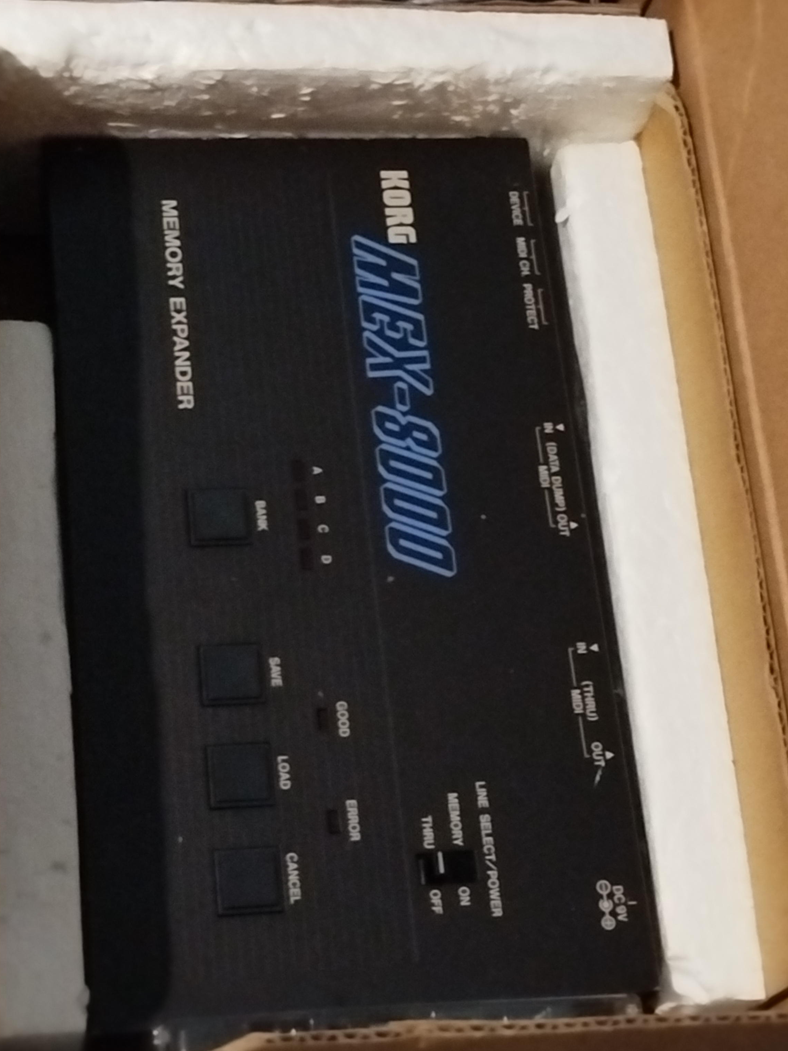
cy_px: 478
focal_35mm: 72
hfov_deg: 20.4
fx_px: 2185
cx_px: 407
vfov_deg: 27.0
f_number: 1.7
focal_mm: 5.31
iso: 2000
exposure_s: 1/17
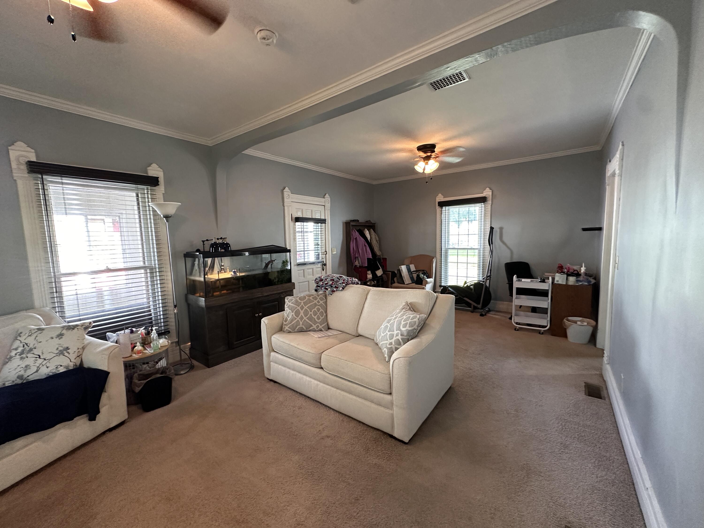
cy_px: 264
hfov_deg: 102.1
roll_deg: +0.9
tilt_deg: -5.6
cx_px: 352
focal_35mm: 14
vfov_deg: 85.7
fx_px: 285
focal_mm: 2.22
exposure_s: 1/60
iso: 320
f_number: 2.2
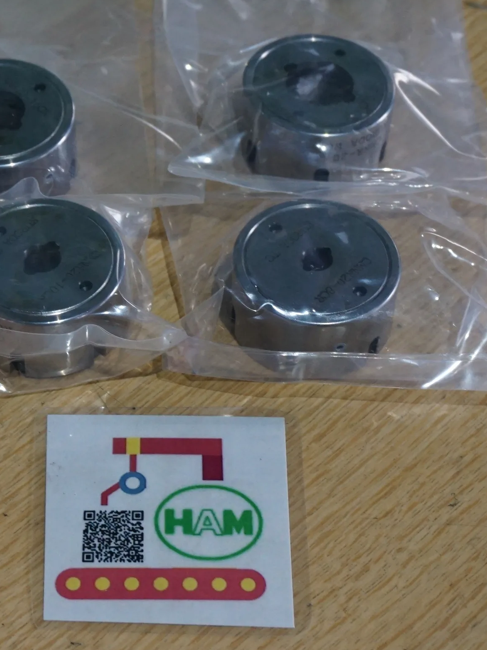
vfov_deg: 22.5
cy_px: 284
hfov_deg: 16.9
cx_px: 150
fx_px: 1632
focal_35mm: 87
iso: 1250
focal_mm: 34
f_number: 6.3
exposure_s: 1/60
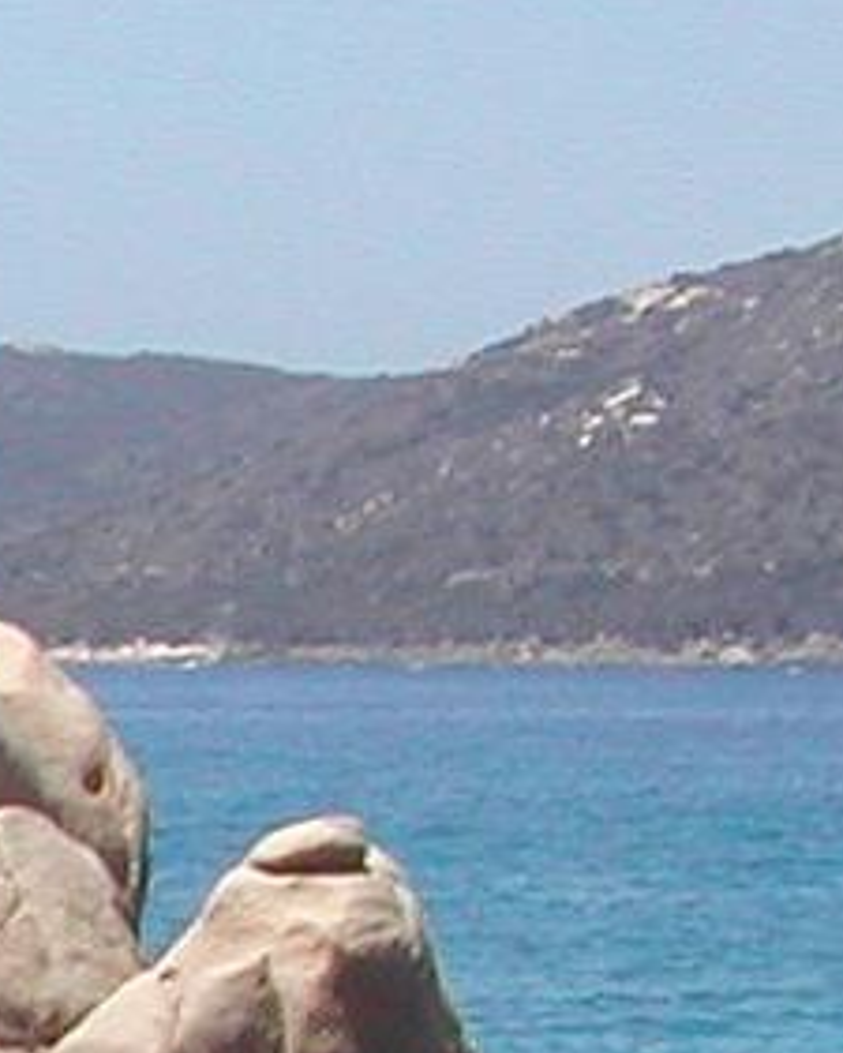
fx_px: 7886
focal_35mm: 253
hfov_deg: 5.8
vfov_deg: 7.5
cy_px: 1458
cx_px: -1555
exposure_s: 1/216
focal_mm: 8
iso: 100
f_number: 7.6
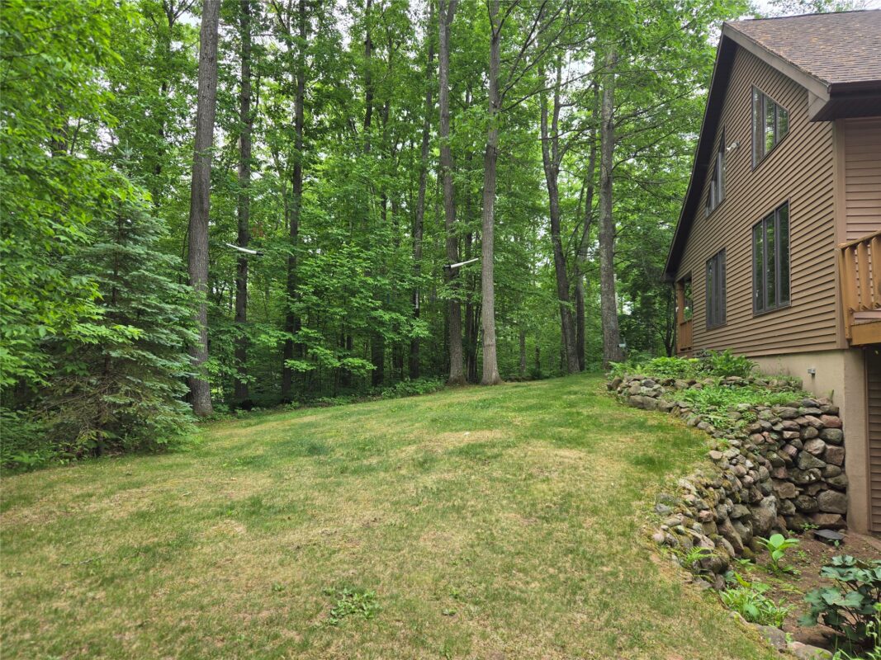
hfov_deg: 73.9
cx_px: 440
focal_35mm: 23
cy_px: 330
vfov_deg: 58.9
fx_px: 585
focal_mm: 5.4
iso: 32
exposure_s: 1/180
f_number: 1.8
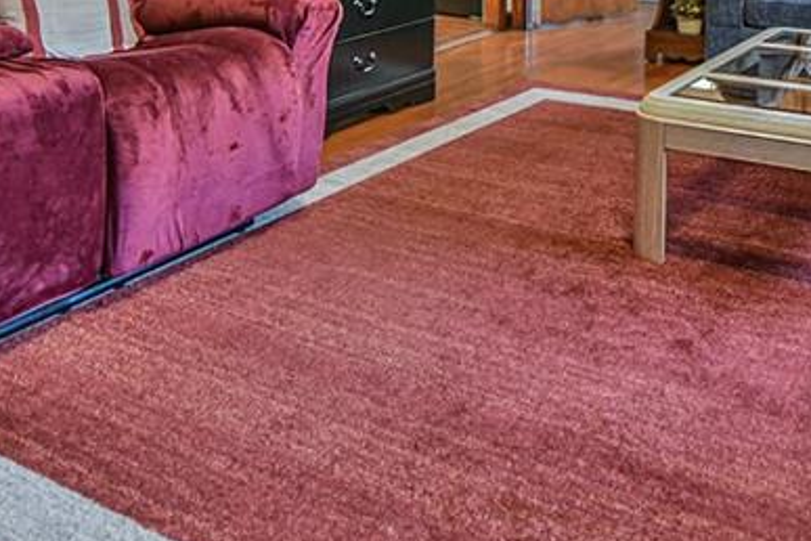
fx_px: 1014
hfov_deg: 42.9
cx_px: 549
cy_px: -160
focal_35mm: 45
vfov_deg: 25.7
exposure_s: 1/50
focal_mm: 17
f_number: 3.5
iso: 1600
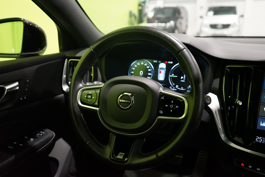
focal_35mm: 30
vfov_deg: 43.6
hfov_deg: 61.9
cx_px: 132
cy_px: 88
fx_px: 221
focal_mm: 30
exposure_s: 1/125
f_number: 3.5
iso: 6400
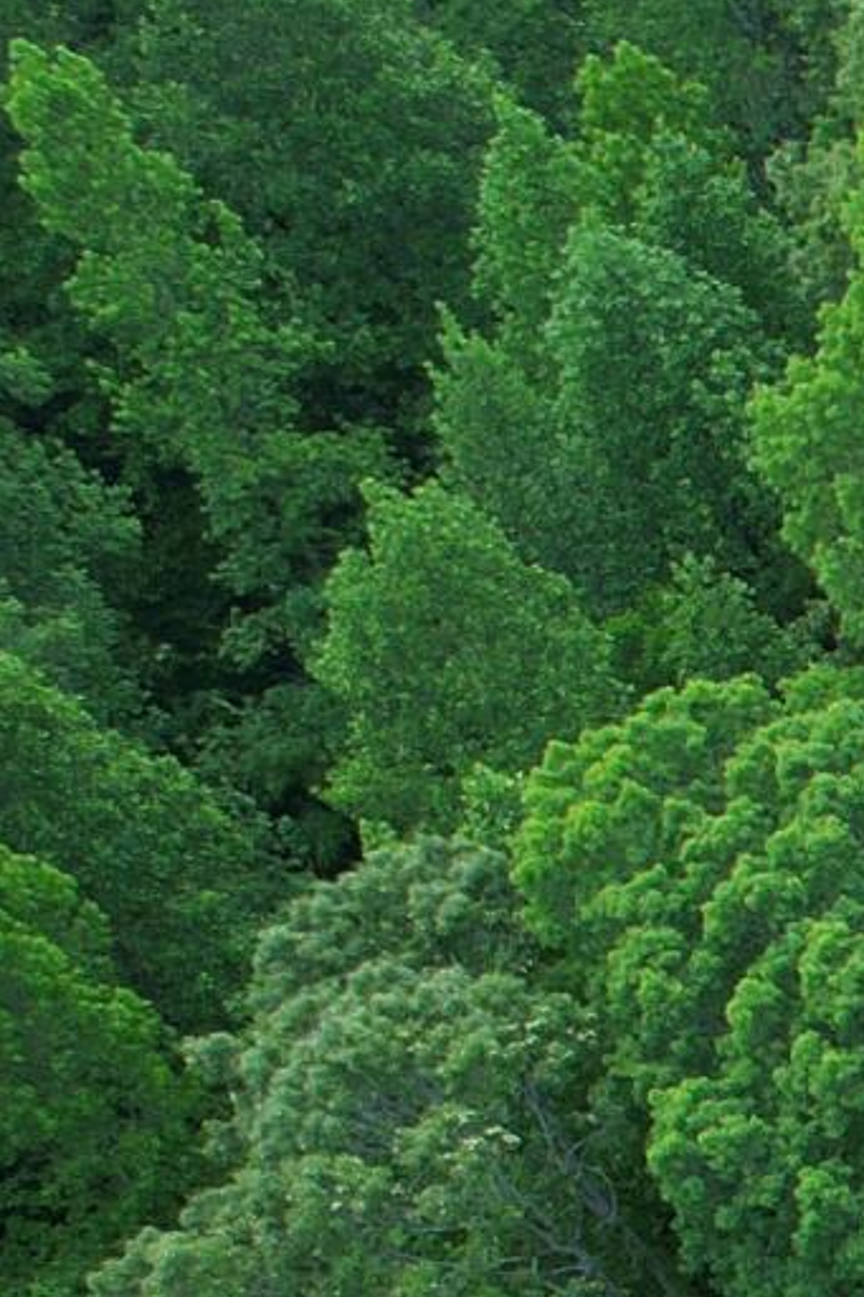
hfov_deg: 7.7
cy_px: 1925
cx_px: 3312
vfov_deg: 14.8
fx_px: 4647
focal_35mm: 129
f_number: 2.8
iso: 100
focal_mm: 8.38
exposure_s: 1/400
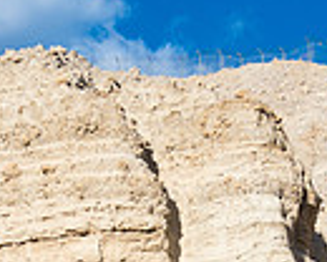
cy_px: 392
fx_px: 1829
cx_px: 148
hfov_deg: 10.2
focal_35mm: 189
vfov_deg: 8.0
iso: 200
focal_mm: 45
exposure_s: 1/4000
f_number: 2.8
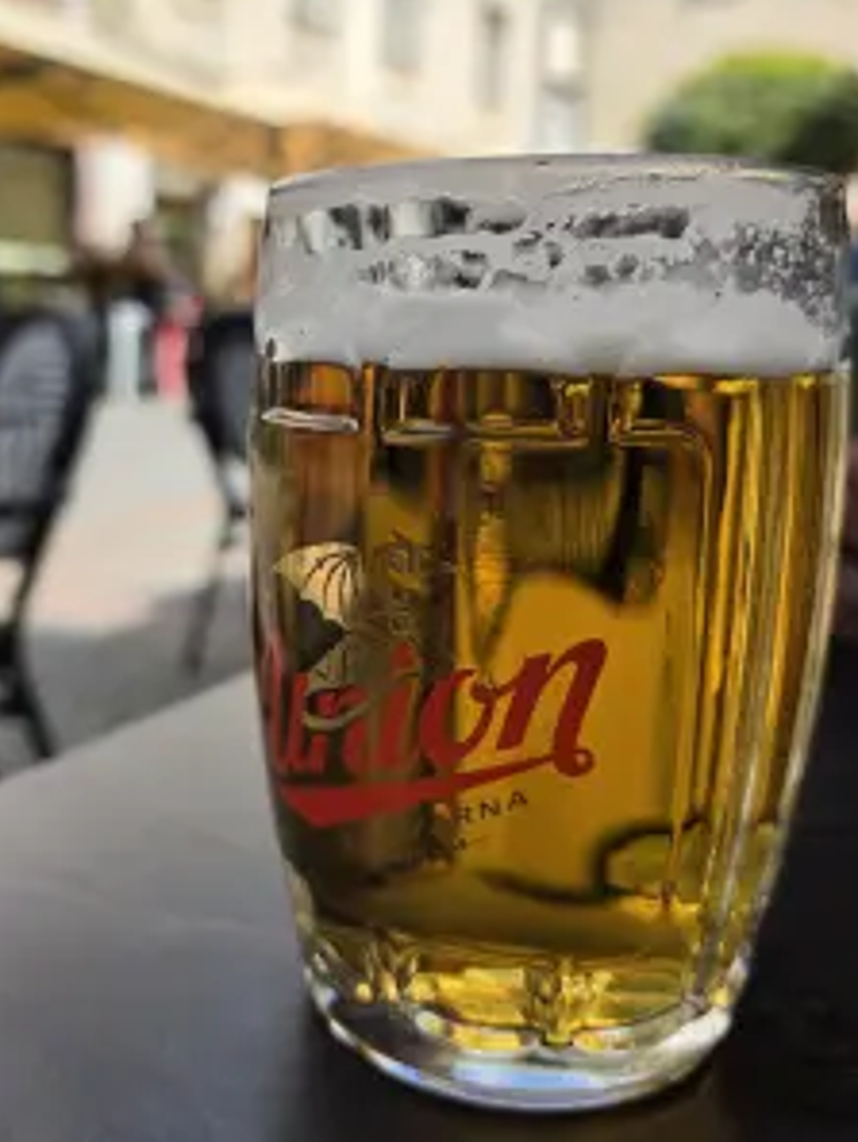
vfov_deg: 58.2
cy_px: 511
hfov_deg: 45.1
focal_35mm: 31
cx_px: 319
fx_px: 1024
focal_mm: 6.5
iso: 64
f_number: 1.4
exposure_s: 1/6147
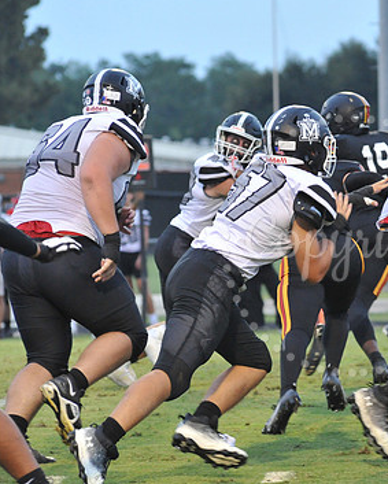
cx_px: 352
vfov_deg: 6.3
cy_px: 244
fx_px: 4415
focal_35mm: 308
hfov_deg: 5.0
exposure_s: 1/250
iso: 4000
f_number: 5.6
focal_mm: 200
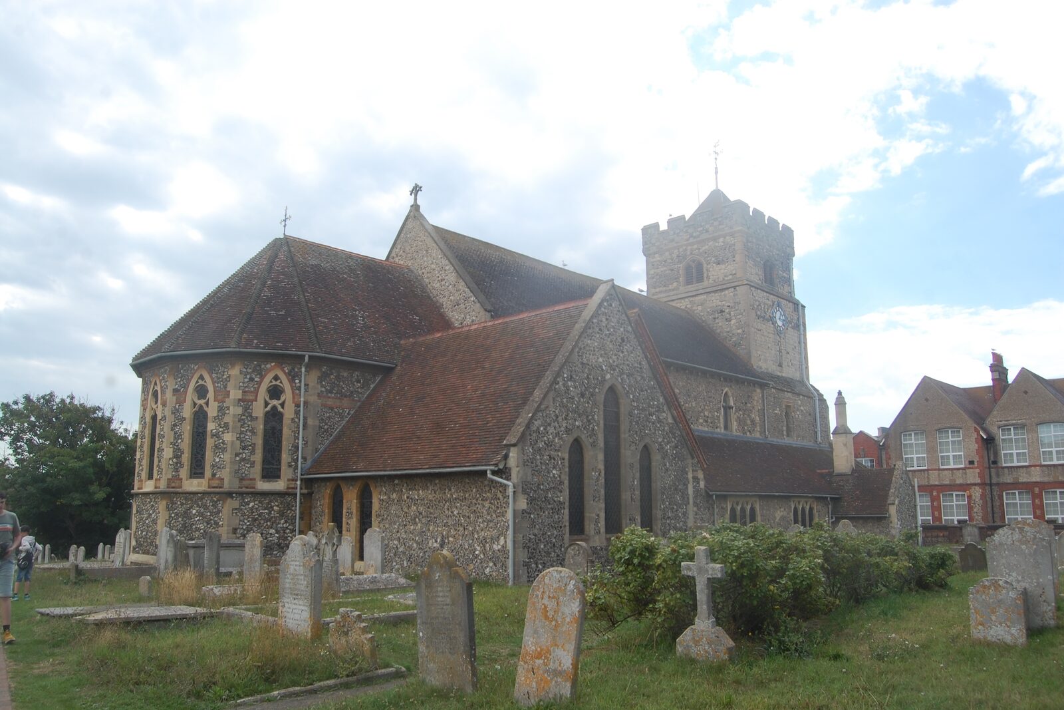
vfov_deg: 47.9
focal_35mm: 27
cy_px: 355
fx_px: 798
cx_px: 532
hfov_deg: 67.4
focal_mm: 18
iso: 200
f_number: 8
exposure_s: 1/250
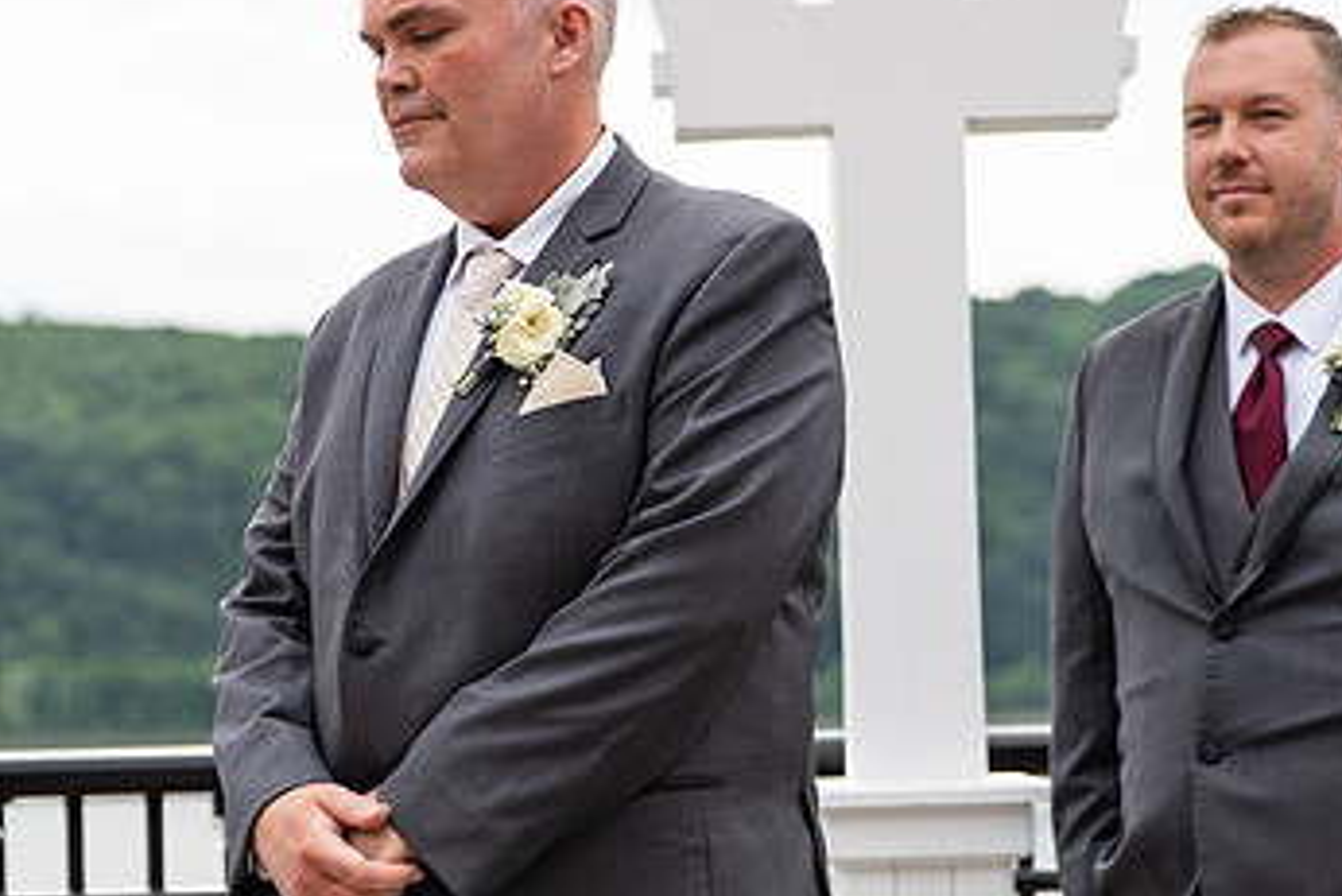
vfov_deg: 13.2
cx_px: 562
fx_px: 3878
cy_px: 409
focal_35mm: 104
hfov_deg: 19.6
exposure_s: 1/1600
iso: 125
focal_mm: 62
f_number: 2.8
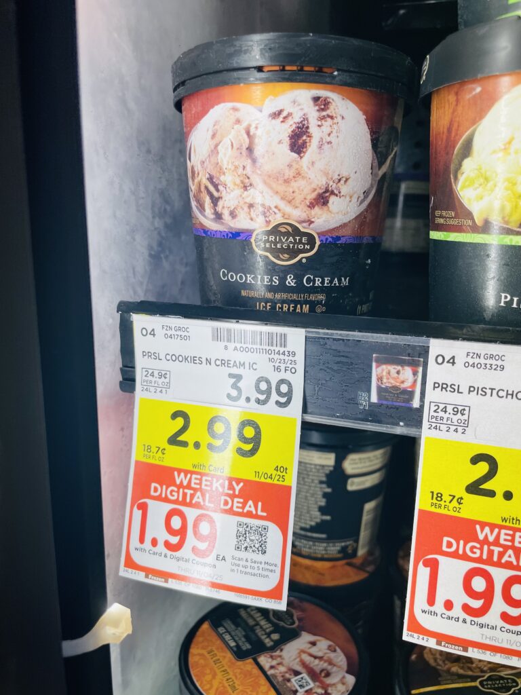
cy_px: 348
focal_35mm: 26
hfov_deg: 53.1
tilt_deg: -13.6
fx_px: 522
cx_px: 260
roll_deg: -1.3
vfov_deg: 67.3
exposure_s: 1/120
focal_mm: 4.2
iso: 32
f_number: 1.6
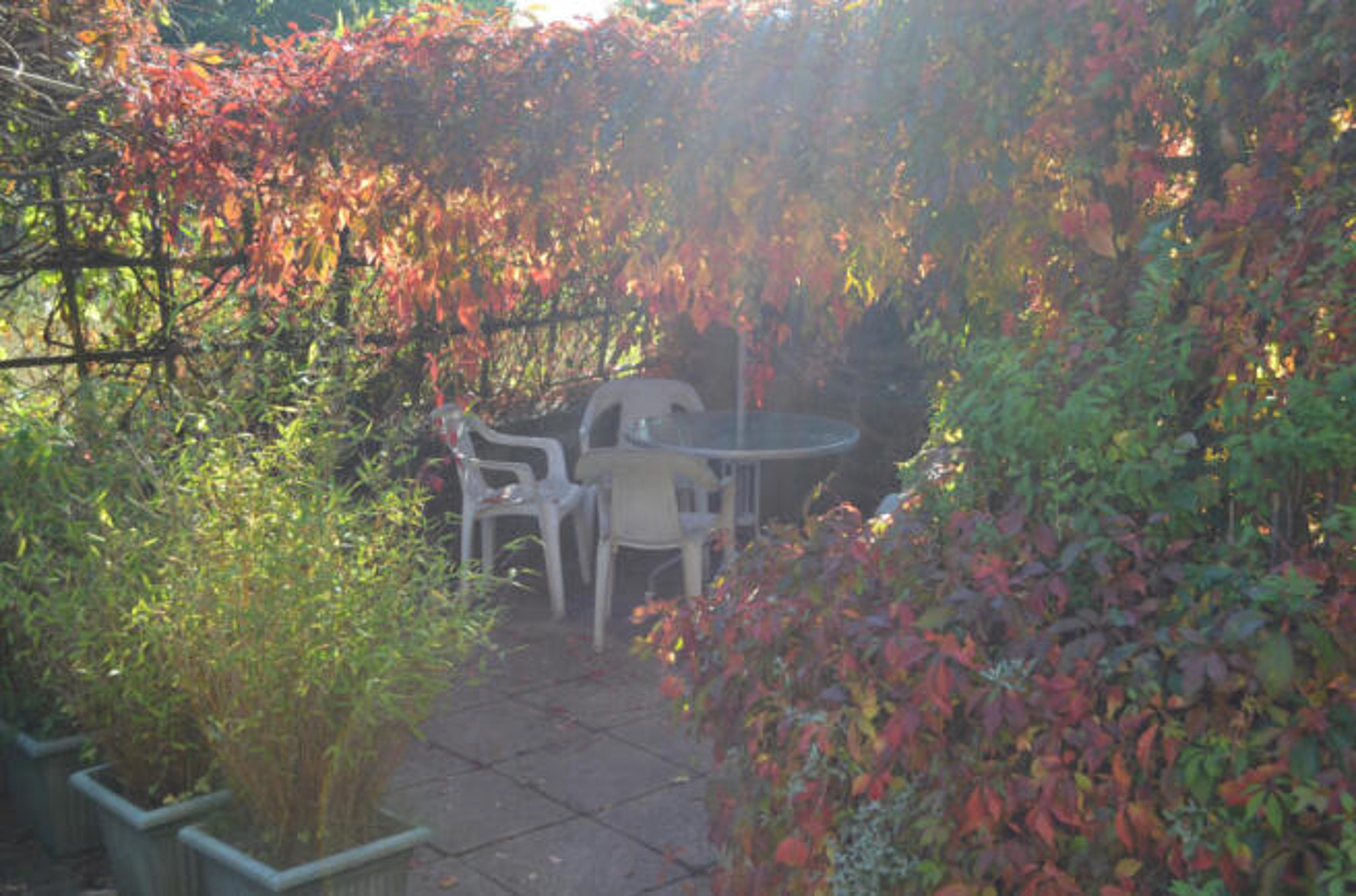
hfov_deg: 45.1
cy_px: 448
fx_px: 1635
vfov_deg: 30.7
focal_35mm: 44
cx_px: 678
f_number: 6.3
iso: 200
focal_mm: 29
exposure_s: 1/160
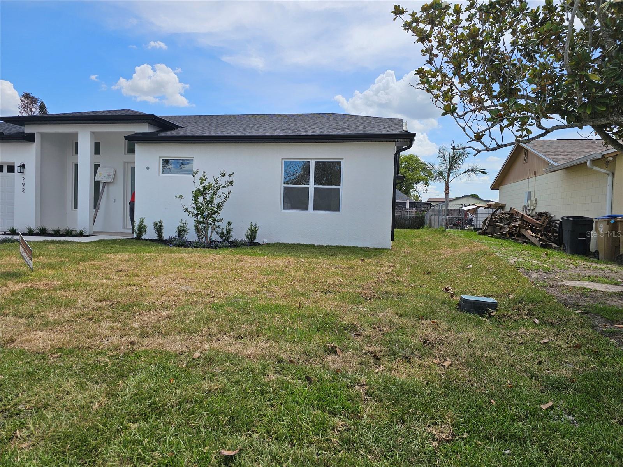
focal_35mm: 23
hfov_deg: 73.9
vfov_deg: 58.9
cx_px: 312
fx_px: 414
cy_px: 234
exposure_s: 1/914
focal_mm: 6.3
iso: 10
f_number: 1.7
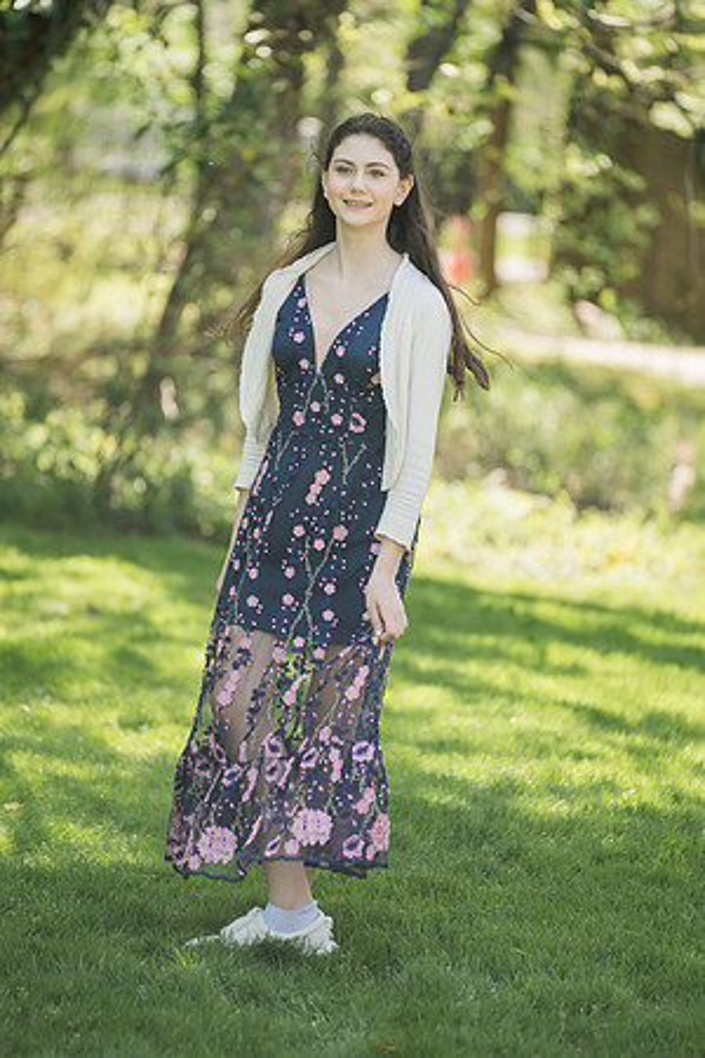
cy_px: 529
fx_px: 4435
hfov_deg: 9.1
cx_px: 352
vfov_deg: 13.6
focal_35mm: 151
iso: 100
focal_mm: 151
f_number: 2.8
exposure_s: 1/400
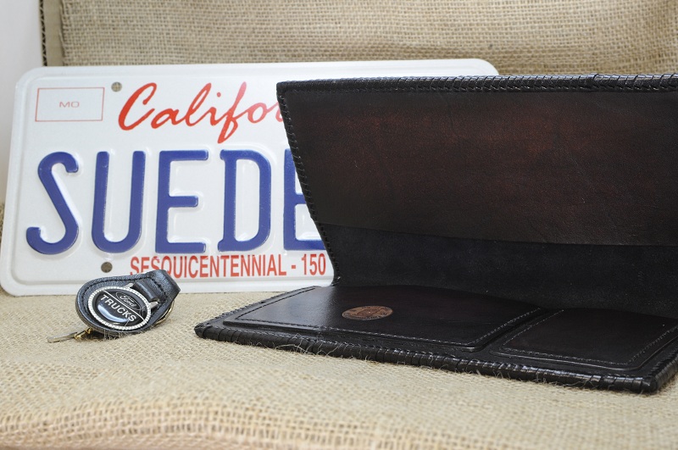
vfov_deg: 20.6
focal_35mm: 66
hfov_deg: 30.6
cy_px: 225
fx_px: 1241
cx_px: 339
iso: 500
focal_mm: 44
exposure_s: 1/10
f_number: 11
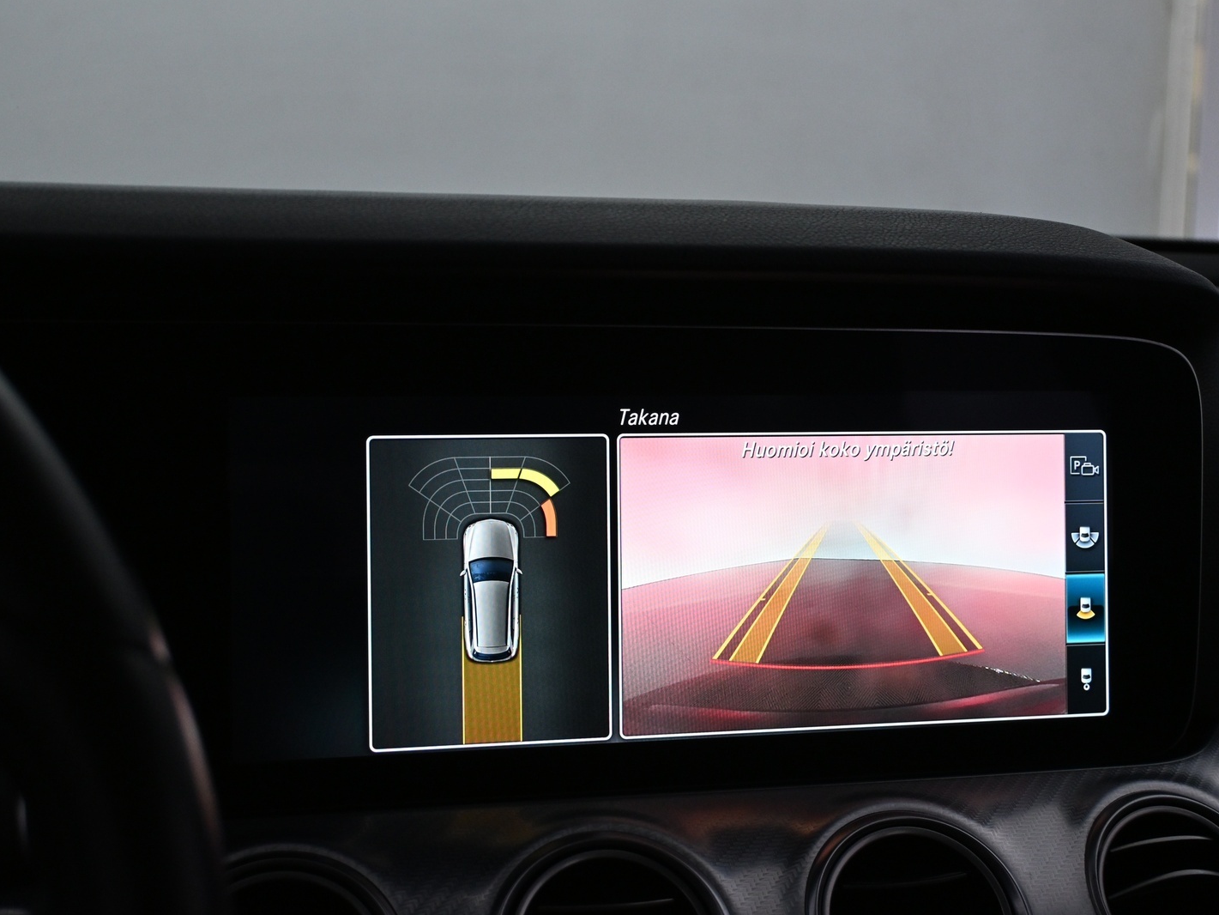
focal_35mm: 58
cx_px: 691
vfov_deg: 25.4
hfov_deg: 33.4
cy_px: 458
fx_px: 2027
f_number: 5.3
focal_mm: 35
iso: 1250
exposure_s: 1/125
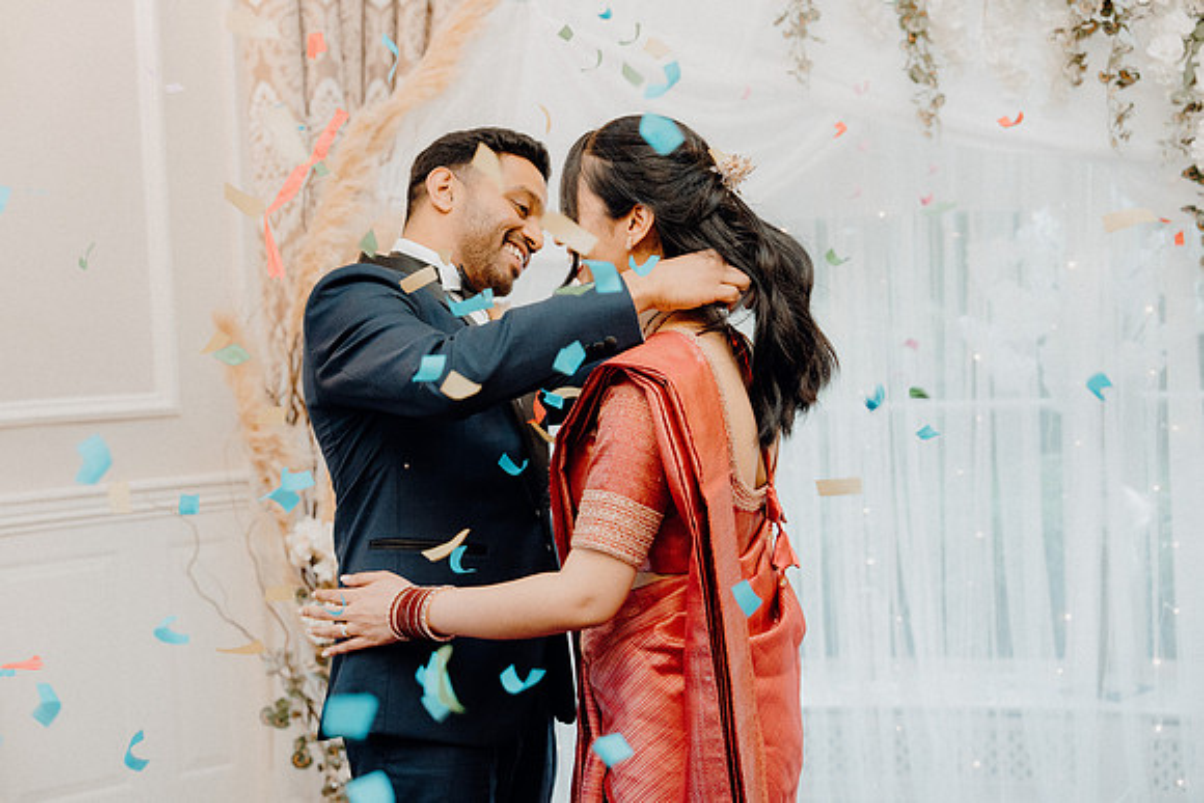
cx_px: 602
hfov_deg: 41.1
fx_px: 1606
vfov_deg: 28.1
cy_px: 402
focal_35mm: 48
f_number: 3.5
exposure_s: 1/200
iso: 2500
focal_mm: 48
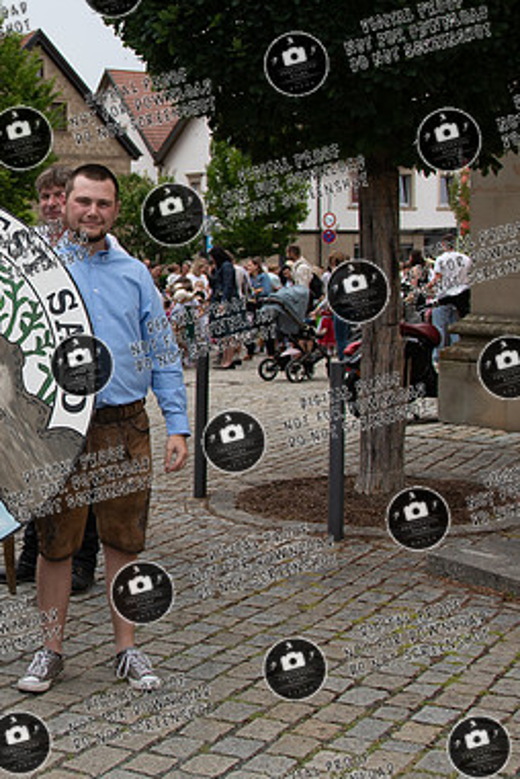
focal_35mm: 58
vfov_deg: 34.3
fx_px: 1254
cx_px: -61
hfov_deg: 22.1
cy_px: 311
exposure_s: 1/400
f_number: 3.5
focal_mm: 17
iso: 80
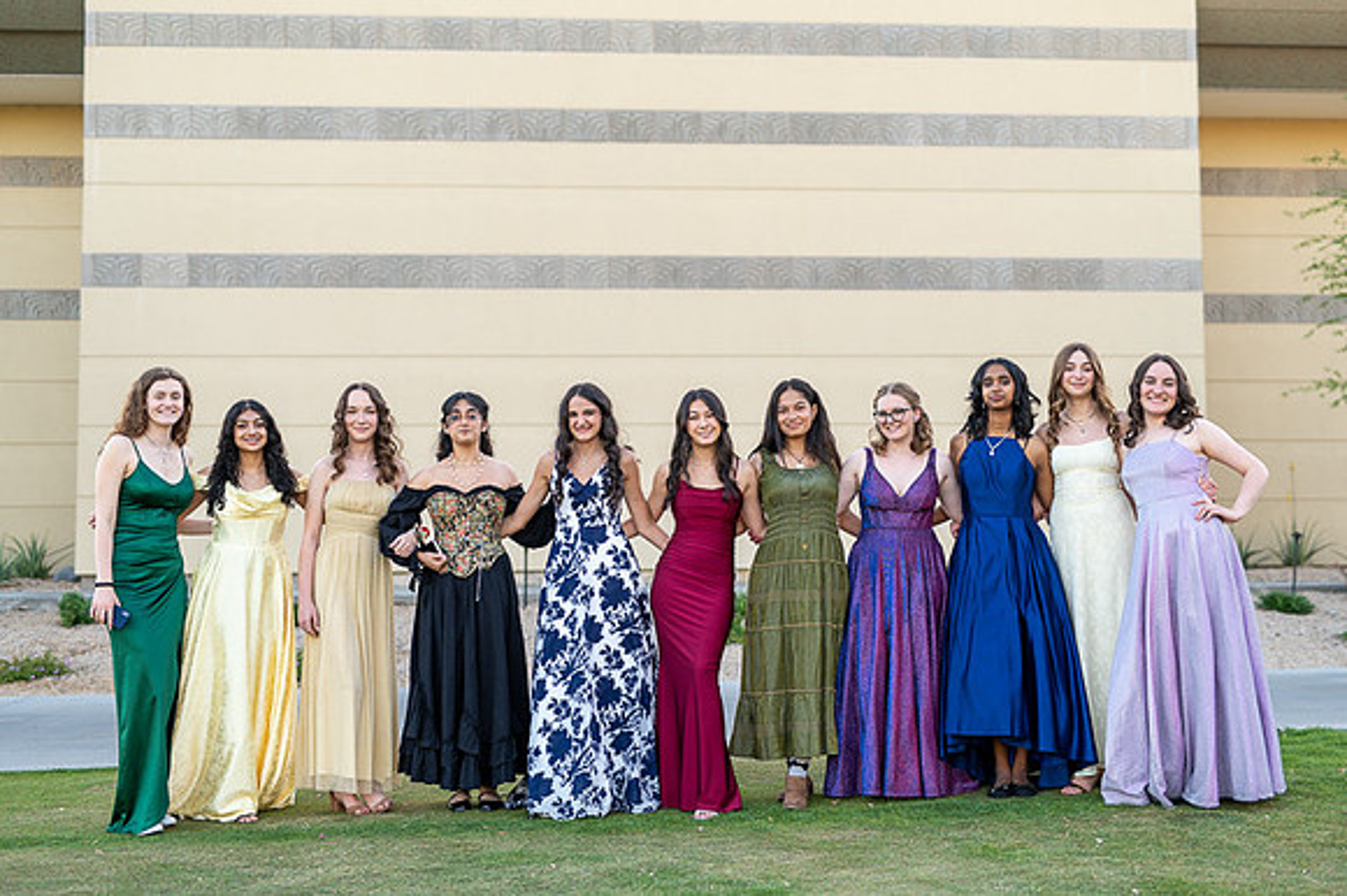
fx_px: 1949
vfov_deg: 25.9
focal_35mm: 52
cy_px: 448
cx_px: 674
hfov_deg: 38.1
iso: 100
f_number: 2
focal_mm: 50
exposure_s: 1/320
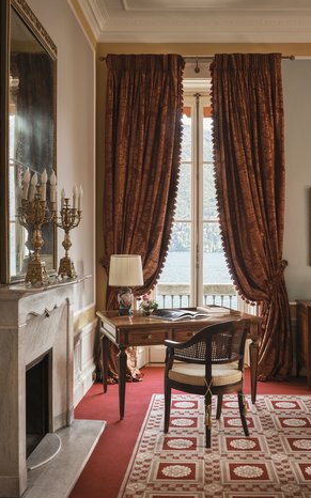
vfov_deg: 54.0
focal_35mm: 36
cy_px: 249
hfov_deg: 35.2
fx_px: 489
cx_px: 190
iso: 250
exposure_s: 1/1.59
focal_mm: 41.8
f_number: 16
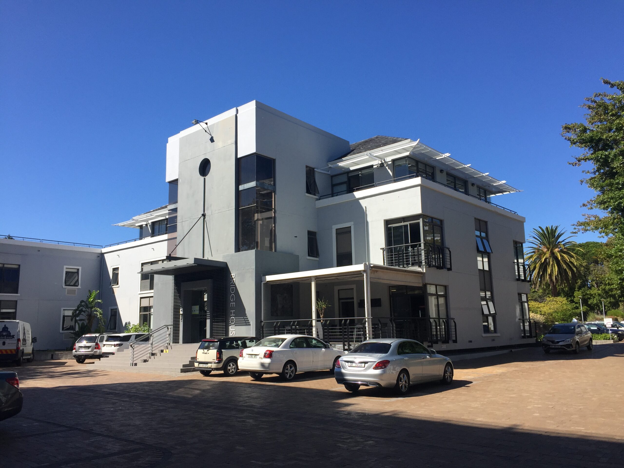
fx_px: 523
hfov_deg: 61.7
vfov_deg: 48.2
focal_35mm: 29
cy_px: 234
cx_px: 312
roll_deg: +0.6
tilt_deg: +7.1
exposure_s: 1/1883
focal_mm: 4.15
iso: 32
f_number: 2.2
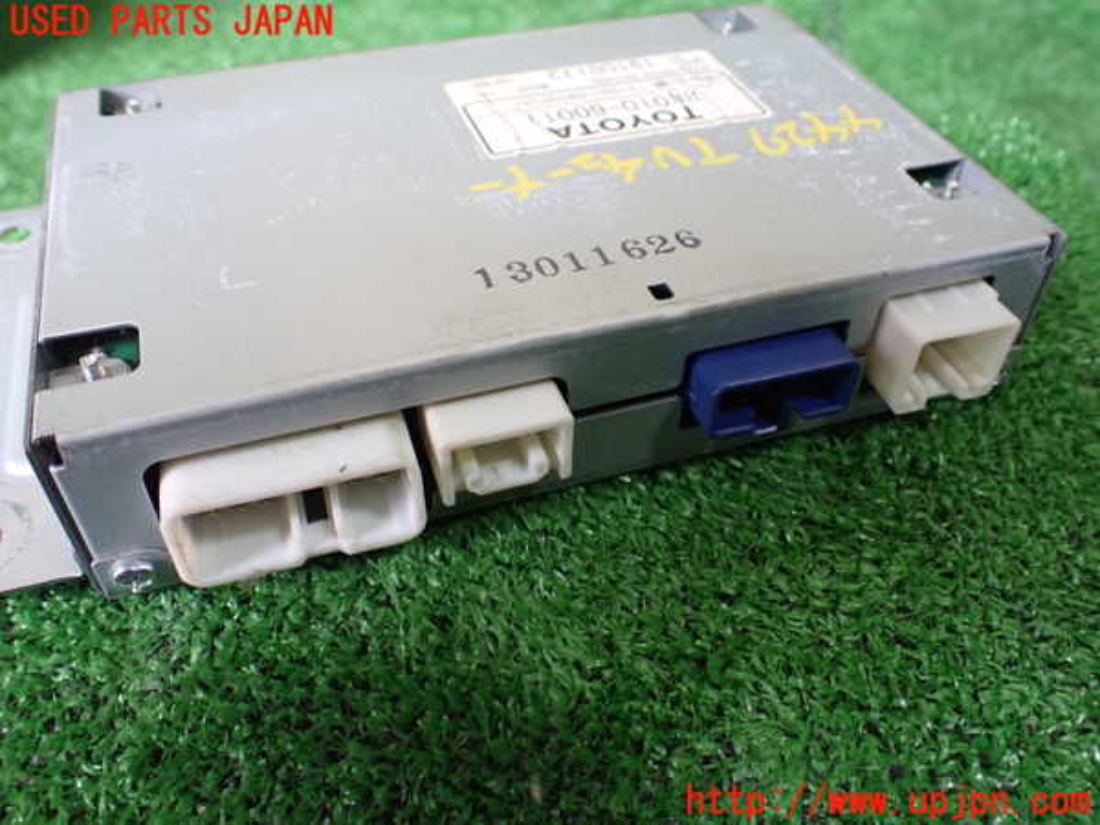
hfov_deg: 60.0
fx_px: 953
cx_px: 550
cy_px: 412
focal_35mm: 30
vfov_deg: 46.8
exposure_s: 1/100
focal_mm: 5.4
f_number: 2.3
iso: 800
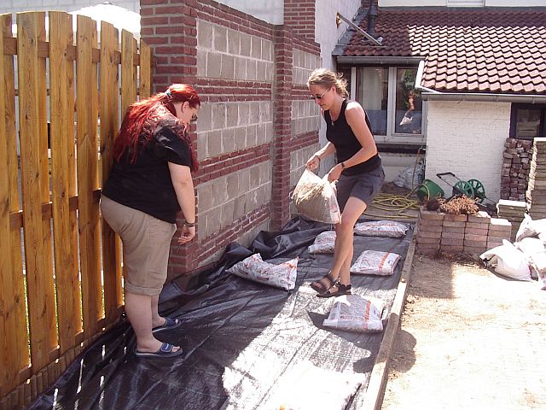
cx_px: 273
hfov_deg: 49.0
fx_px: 599
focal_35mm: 38
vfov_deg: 37.7
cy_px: 205
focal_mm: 5.8
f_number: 4.8
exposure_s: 1/125
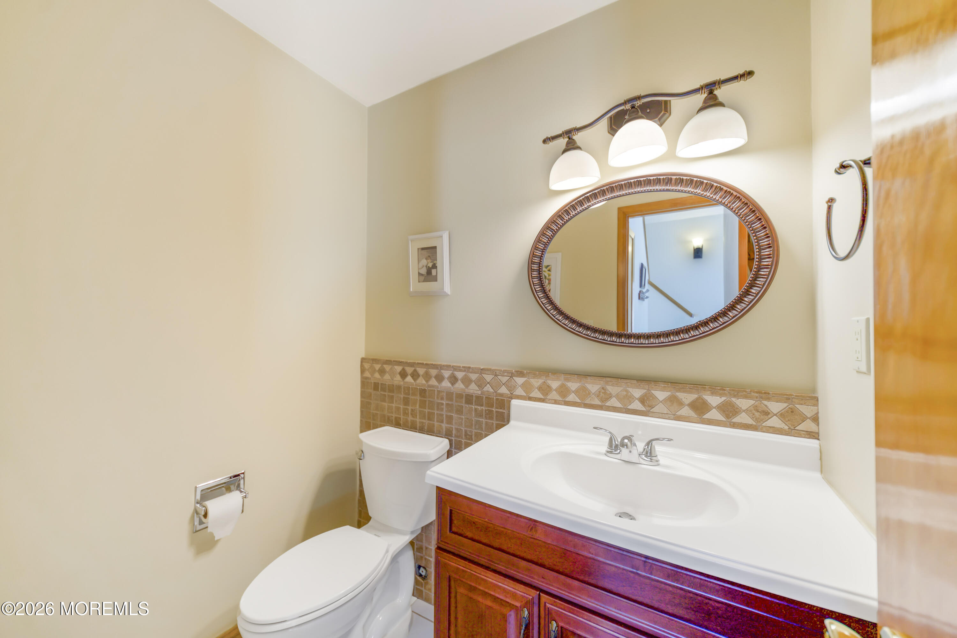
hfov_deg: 112.6
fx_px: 319
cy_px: 319
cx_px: 478
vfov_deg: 90.0
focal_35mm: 12
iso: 100
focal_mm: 12
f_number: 2.8
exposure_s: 1/30
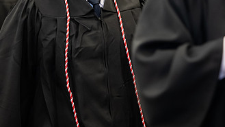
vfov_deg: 5.0
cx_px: 133
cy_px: -1
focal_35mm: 240
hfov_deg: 9.0
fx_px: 1432
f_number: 3.2
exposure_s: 1/200
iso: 2000
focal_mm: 130
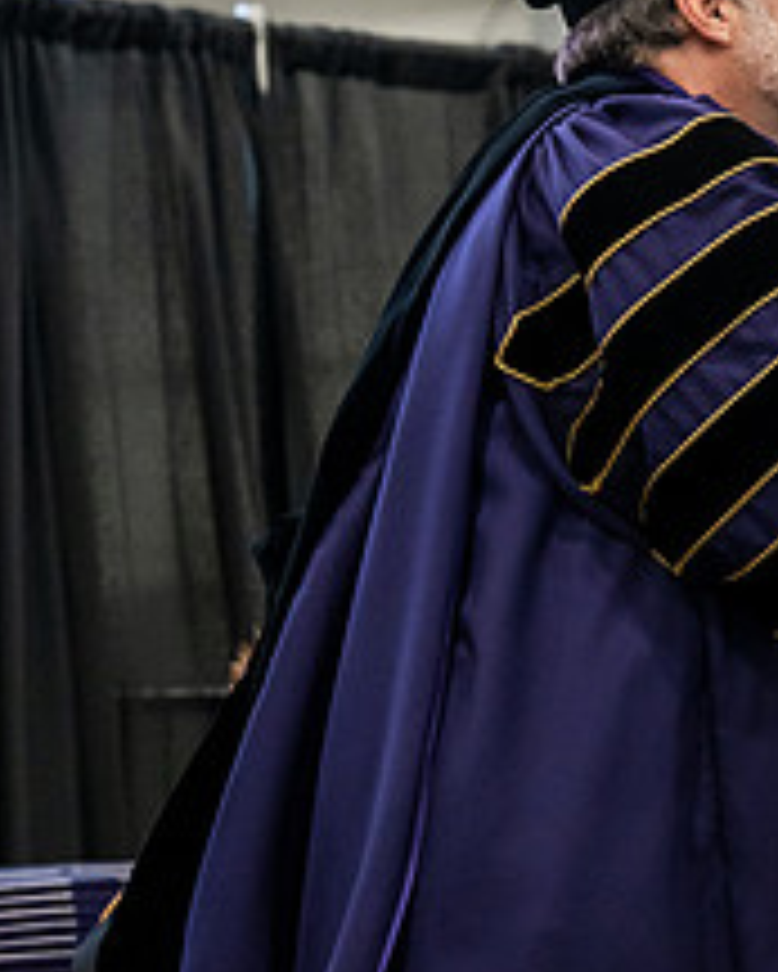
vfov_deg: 9.0
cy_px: 268
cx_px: 1102
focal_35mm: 214
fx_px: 6155
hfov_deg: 7.1
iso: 4000
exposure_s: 1/200
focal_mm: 85
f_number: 4.5
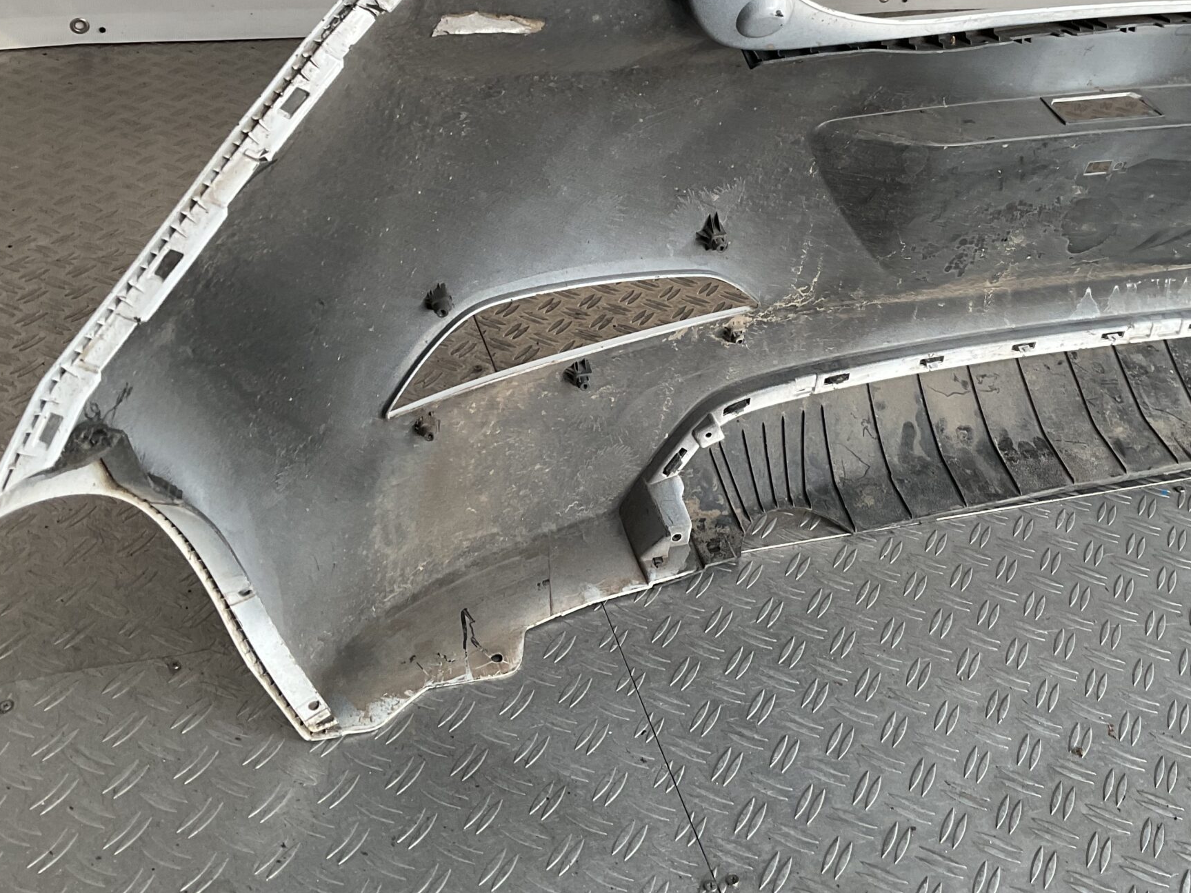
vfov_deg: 33.0
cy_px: 233
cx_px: 729
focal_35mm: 43
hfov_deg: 43.6
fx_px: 1479
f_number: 1.8
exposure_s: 1/120
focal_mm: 3
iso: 50
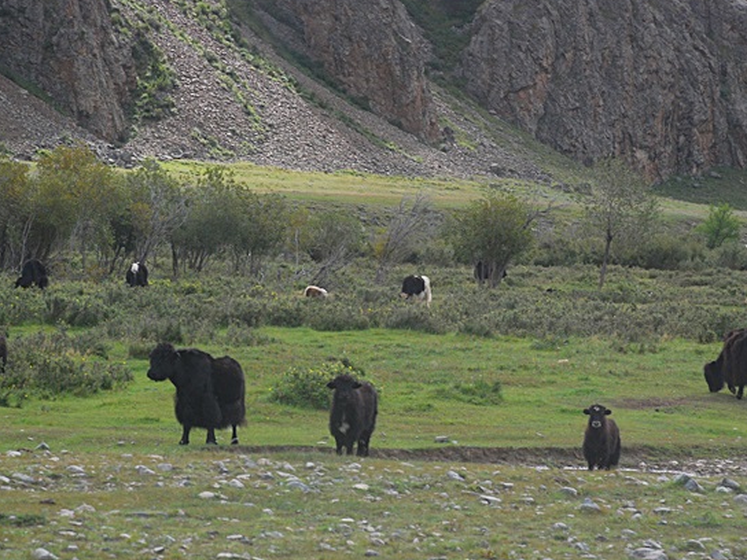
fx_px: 3669
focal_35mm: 170
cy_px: 347
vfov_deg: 8.7
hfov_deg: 11.6
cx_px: 401
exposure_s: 1/640
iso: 400
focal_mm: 80
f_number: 5.6
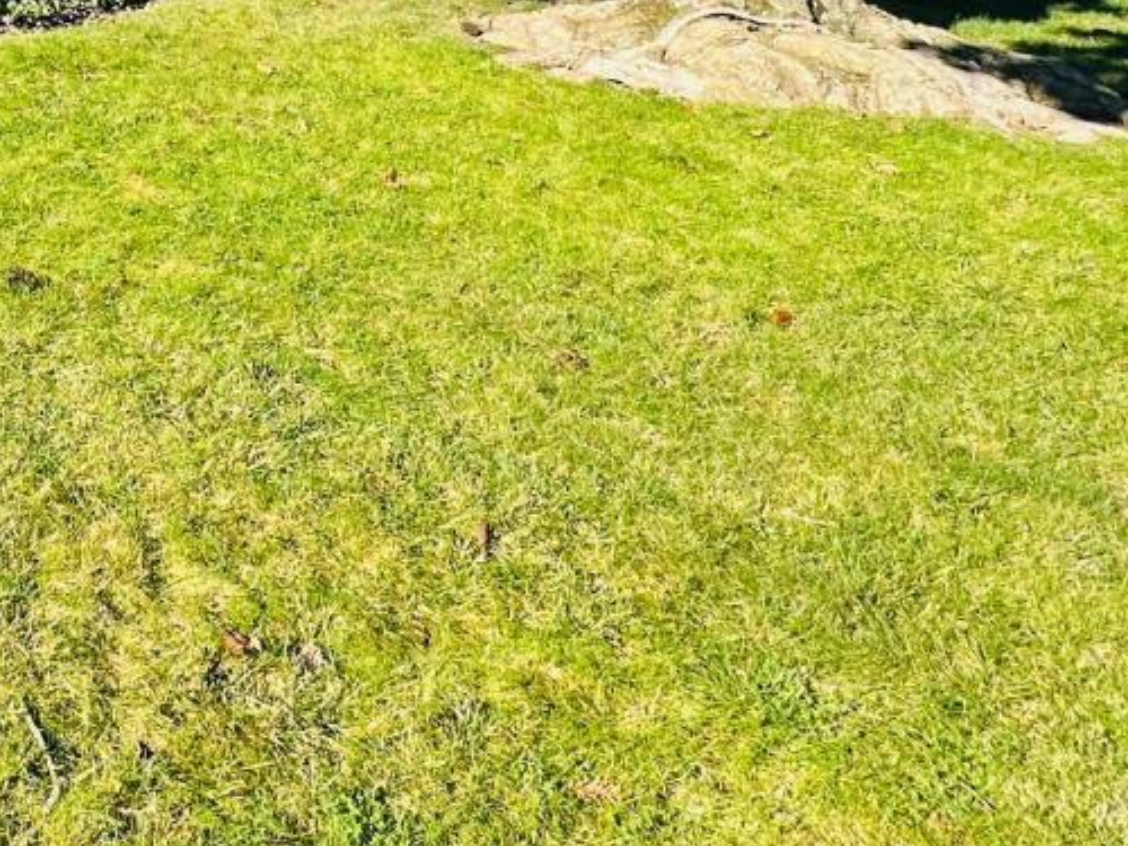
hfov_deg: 37.2
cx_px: -129
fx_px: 1369
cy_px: -321
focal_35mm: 42
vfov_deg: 27.2
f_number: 2.2
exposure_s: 1/670
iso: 40
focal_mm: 2.22
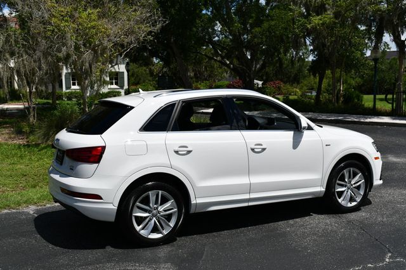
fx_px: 485
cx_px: 203
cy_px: 135
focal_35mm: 43
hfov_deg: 45.5
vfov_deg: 31.2
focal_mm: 29
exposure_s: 1/400
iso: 100
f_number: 10
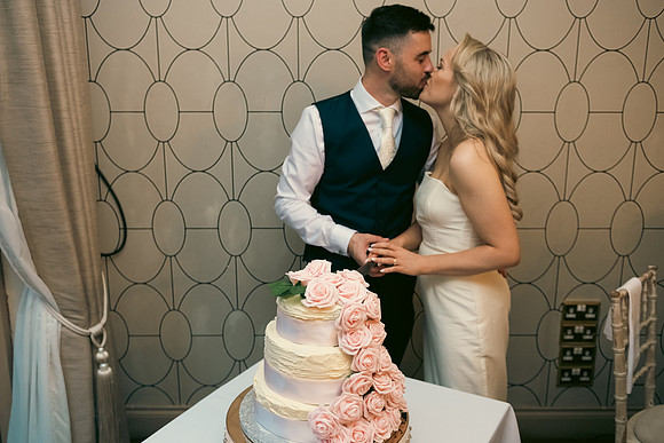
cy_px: 222
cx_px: 332
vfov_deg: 37.7
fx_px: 649
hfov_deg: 54.2
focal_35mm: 35
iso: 800
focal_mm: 32
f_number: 3.5
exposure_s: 1/160
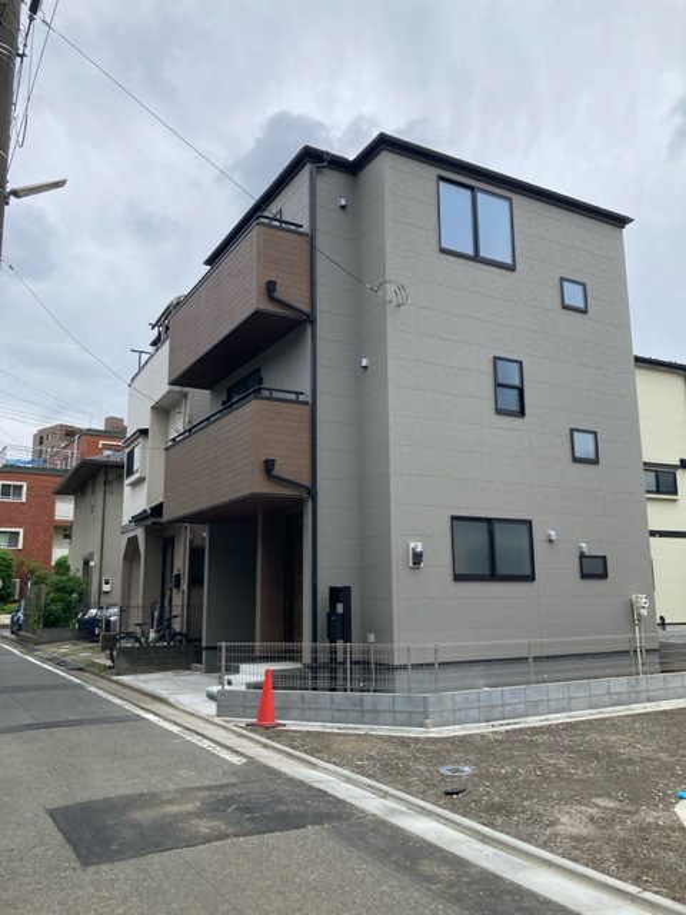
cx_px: 343
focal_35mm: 28
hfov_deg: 49.7
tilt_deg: +11.8
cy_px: 458
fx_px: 740
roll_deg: +0.1
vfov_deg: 63.4
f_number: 1.8
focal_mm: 3.99
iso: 20
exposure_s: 1/1080
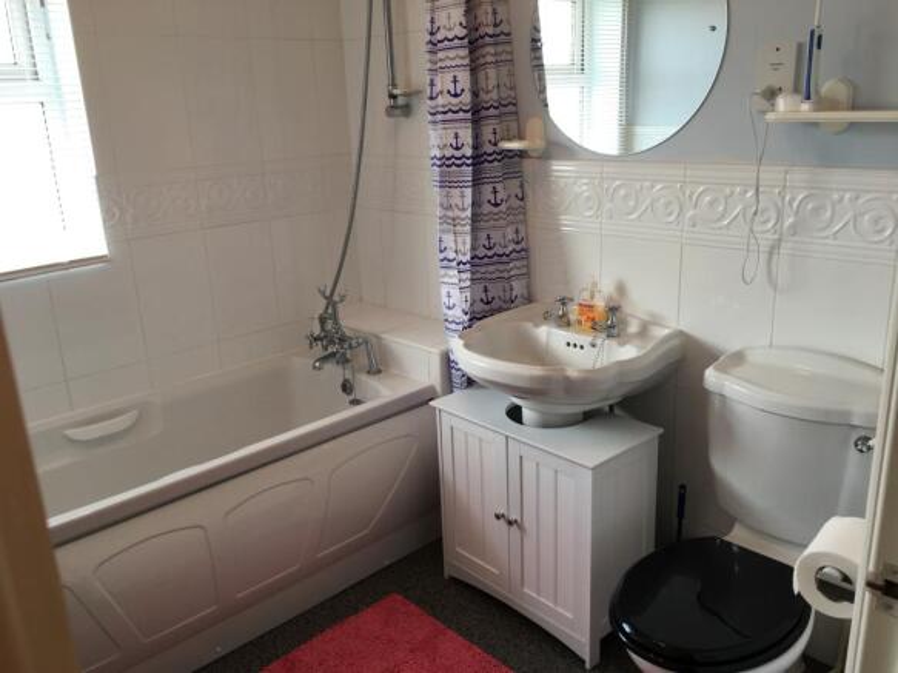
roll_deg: +3.0
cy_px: 336
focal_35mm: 29
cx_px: 449
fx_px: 752
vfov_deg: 48.2
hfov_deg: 61.7
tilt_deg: -17.5
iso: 32
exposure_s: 1/50
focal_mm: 4.15
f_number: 2.2
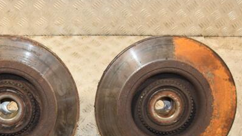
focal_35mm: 43
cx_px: 80
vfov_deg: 27.4
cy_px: 100
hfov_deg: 46.6
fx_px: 276
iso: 800
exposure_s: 1/200
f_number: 5.6
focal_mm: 18
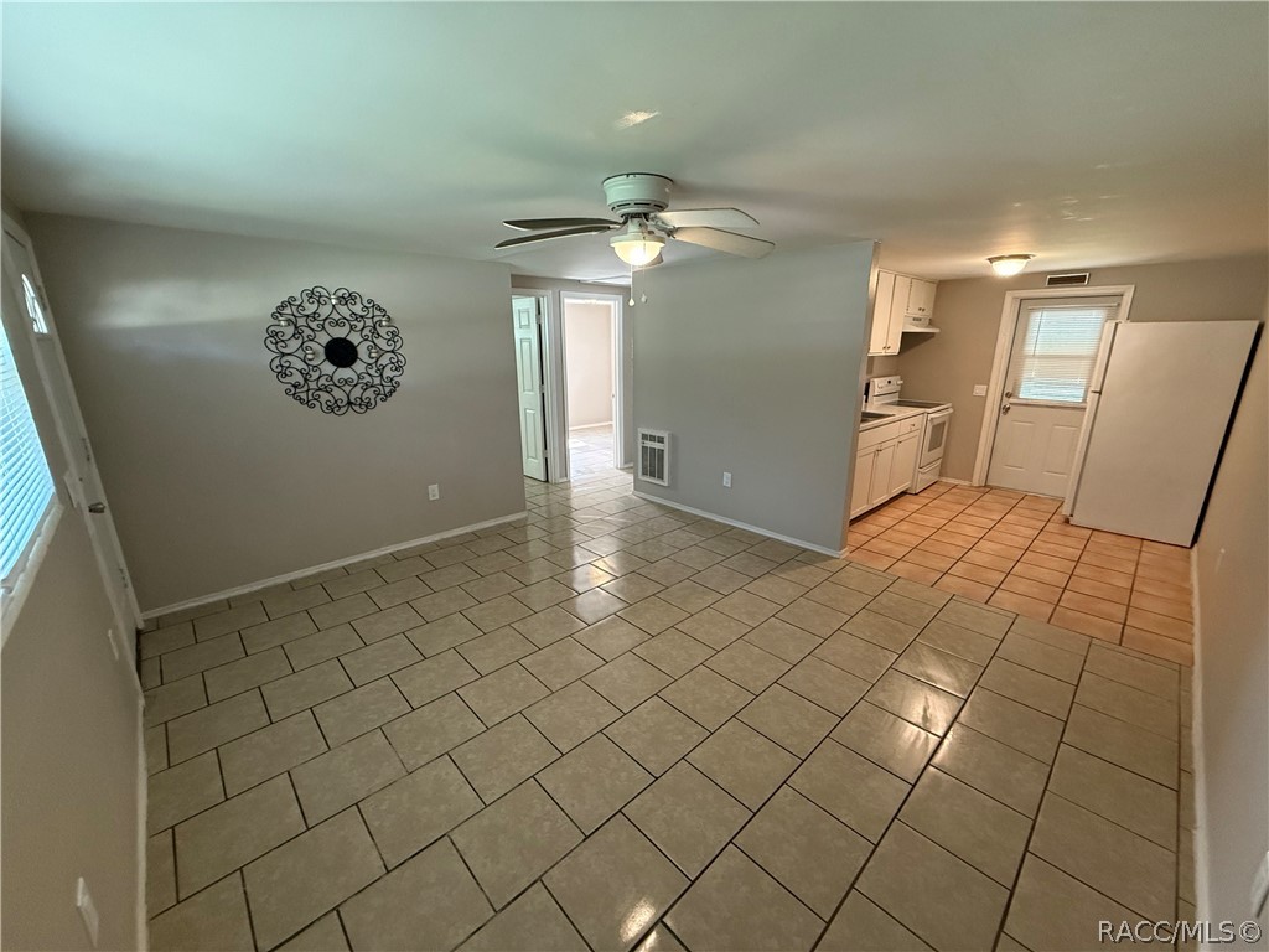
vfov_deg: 85.7
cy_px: 476
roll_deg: +0.2
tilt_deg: -14.8
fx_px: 513
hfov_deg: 102.1
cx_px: 634
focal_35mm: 14
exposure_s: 1/120
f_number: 2.2
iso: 640
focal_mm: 2.22
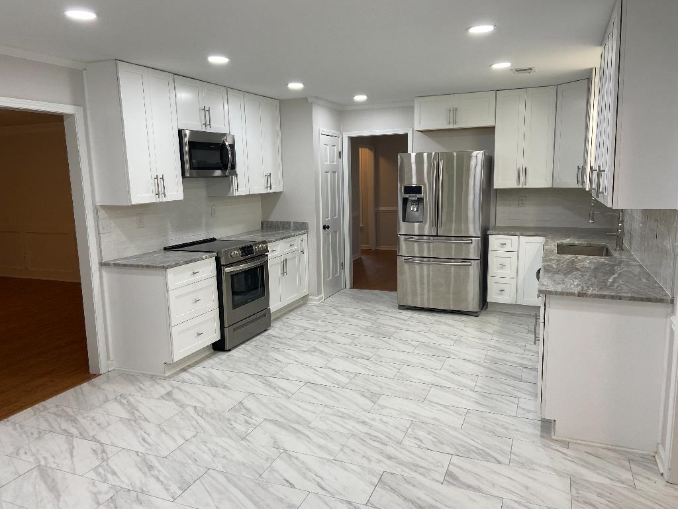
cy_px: 254
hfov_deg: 67.3
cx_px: 339
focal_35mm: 26
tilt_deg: -8.2
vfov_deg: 53.1
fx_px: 509
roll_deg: +1.0
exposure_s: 1/120
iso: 80
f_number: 1.8
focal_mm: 4.25
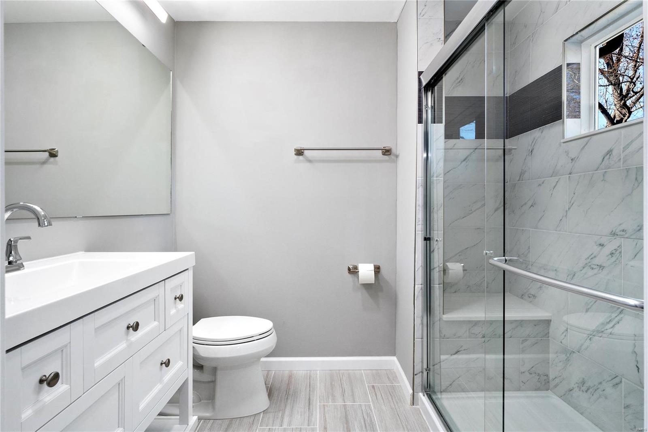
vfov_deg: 67.4
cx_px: 324
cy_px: 216
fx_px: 324
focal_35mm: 18
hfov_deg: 90.0
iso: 400
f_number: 8
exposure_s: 1/125
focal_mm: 9
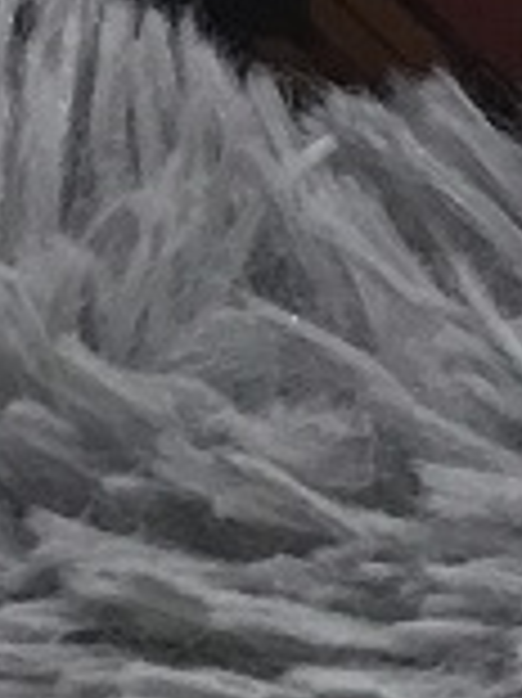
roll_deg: +0.5
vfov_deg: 7.8
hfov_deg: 6.1
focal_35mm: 240
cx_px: 896
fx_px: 4832
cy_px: -851
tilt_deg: -15.2
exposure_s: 1/33
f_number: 2.4
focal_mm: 3.3
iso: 100
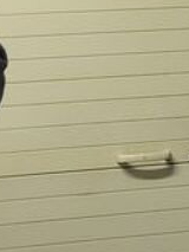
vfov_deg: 11.9
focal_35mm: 163
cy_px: -36
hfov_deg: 8.9
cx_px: 262
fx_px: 1185
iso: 500
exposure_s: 1/50
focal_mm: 5.4
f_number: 1.8
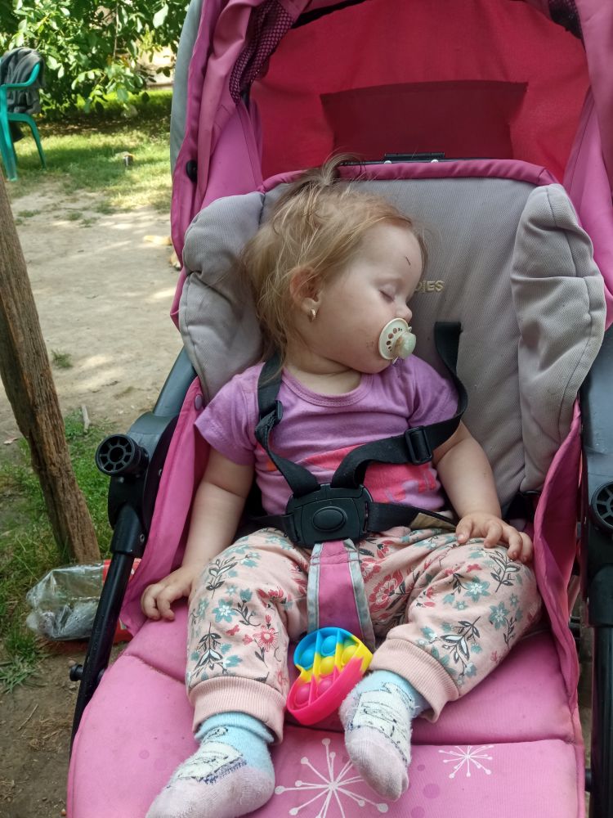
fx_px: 638
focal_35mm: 27
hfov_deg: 51.4
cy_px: 409
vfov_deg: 65.3
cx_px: 306
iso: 111
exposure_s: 1/129
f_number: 2.2
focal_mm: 3.79
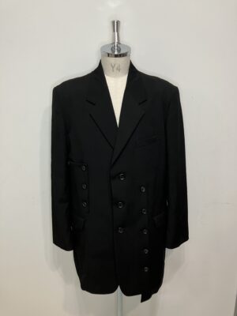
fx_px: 256
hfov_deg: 49.7
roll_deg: +0.8
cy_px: 158
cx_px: 118
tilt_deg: -15.7
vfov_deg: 63.4
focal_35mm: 28
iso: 125
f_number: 1.8
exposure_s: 1/50
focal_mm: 3.99
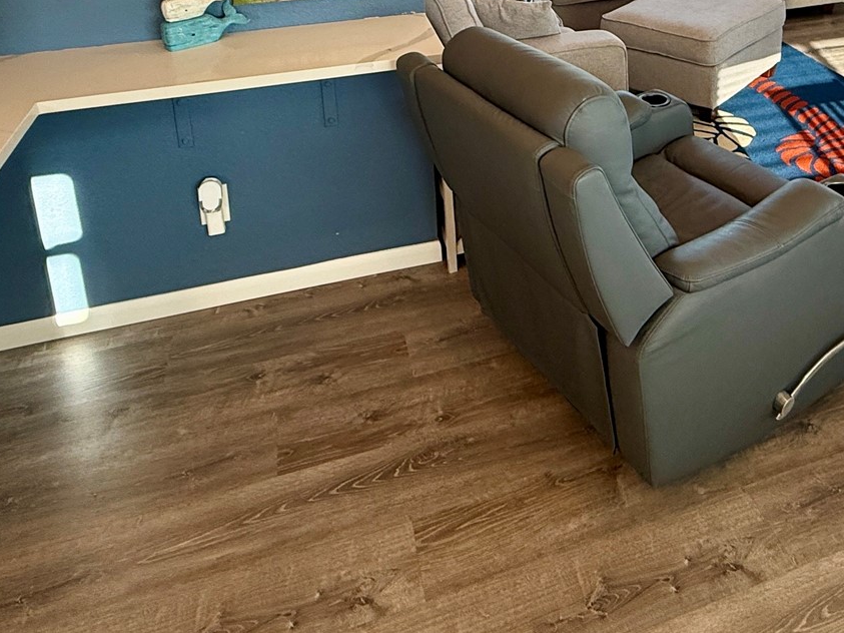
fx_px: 829
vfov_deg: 36.8
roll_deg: -0.2
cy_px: -22
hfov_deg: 51.9
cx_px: 620
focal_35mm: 34
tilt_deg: -14.6
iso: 125
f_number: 2.2
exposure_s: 1/120
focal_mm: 2.22
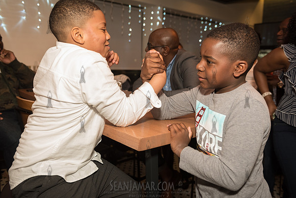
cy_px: 99
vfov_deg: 41.1
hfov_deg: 58.7
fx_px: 263
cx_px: 148
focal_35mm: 32
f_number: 3.5
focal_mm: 32
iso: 1250
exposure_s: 1/320
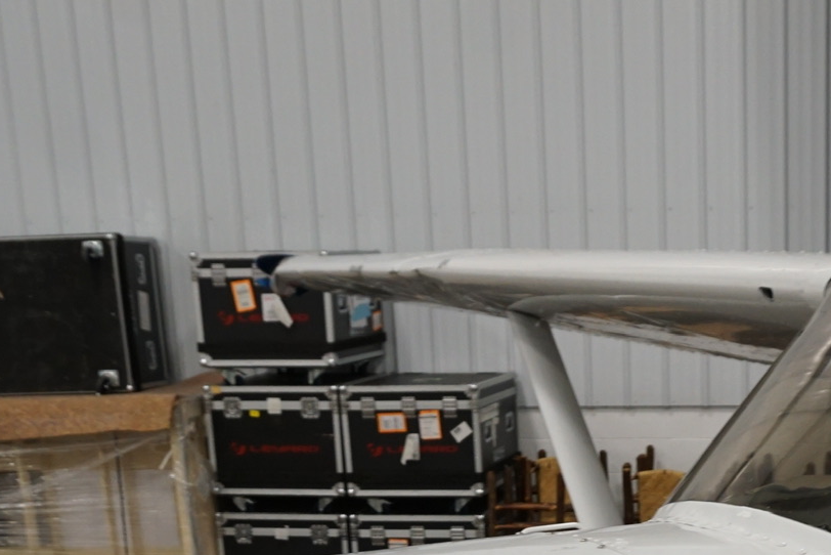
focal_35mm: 68
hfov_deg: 28.8
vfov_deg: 18.3
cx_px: 706
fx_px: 1570
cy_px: 770
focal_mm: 16
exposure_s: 1/30
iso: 640
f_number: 5
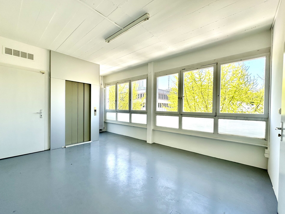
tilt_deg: -1.1
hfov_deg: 98.2
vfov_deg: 81.7
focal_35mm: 15
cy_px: 110
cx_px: 142
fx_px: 124
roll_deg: -1.2
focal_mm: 2.22
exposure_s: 1/307
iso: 40
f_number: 2.2
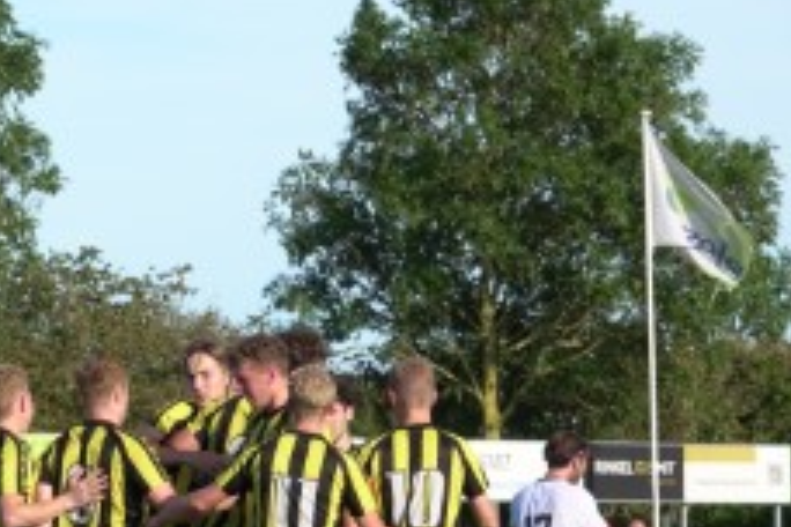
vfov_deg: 4.2
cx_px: 224
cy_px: 447
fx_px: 7184
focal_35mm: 327
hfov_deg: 6.3
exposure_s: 1/1600
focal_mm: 67.46
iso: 500
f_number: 5.6
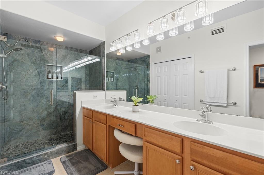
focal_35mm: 16
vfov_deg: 73.7
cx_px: 132
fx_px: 117
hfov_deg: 96.8
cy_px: 88
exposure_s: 1/2.5
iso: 200
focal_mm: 16
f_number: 9
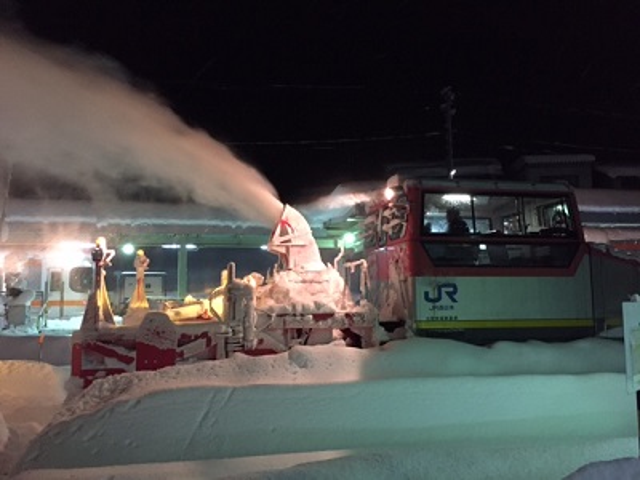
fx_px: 536
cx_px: 320
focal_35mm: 29
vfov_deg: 48.2
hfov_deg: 61.7
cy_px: 240
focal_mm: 4.15
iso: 320
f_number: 2.2
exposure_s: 1/15
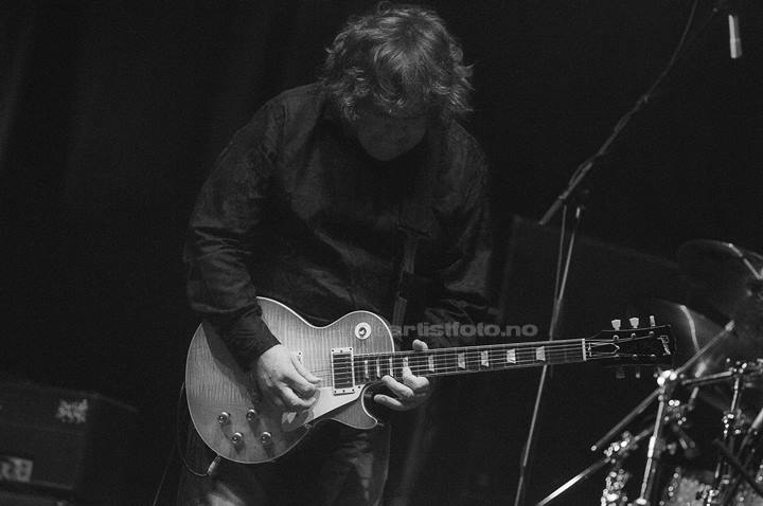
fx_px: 3969
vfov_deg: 7.3
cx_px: 382
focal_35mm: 188
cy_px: 253
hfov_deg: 11.0
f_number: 2.8
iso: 3200
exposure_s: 1/320
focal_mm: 125
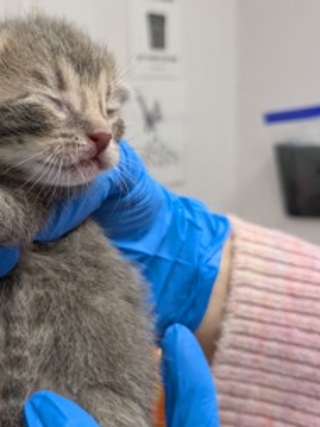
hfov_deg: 23.5
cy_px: 230
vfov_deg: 32.2
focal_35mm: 60
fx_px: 740
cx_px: 5
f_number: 1.73
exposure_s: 1/120
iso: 281
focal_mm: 4.38
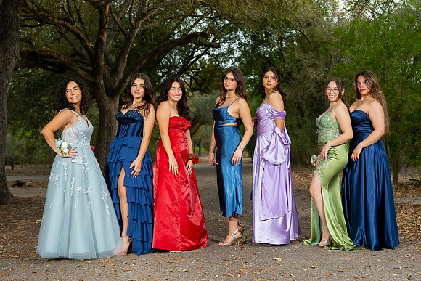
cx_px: 210
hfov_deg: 38.2
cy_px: 140
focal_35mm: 52
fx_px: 608
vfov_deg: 26.0
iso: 250
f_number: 3.2
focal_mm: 35
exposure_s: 1/200
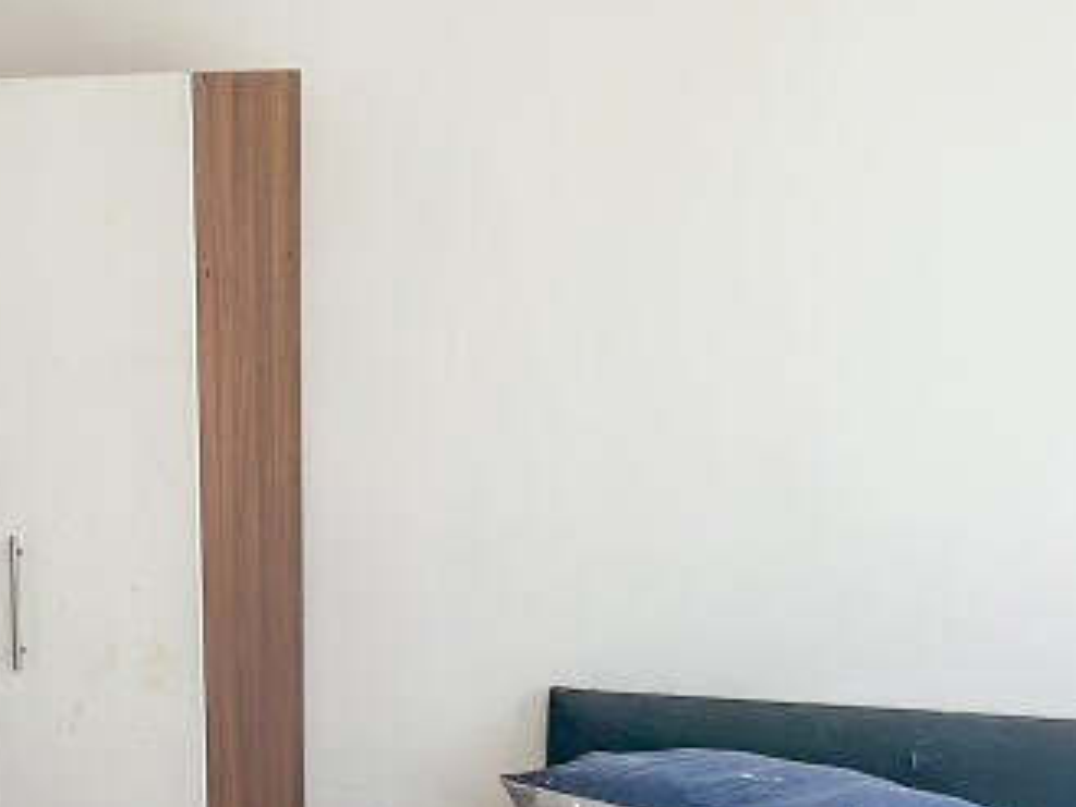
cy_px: 696
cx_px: 105
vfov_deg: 18.0
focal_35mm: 81
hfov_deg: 23.5
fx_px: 2519
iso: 50
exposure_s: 1/590
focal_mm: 5.7
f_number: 1.5
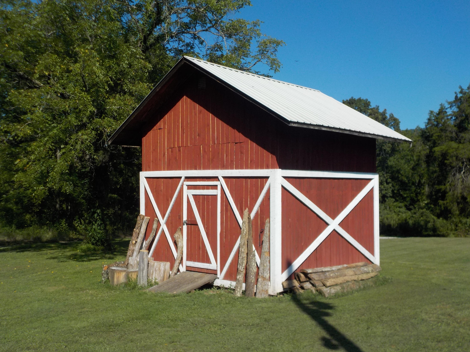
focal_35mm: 38
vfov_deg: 37.7
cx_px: 235
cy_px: 176
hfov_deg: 49.0
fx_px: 516
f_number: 3.7
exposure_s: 1/1250
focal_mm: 5.2
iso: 125
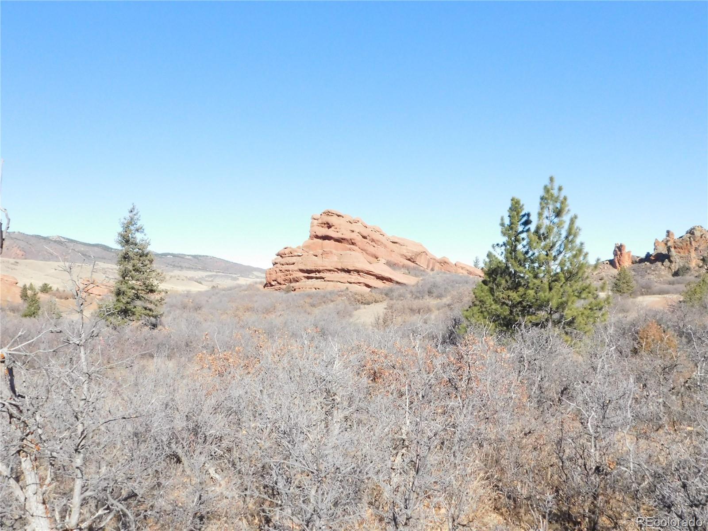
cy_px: 266
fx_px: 614
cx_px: 354
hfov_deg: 60.0
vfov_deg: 46.8
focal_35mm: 30
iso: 800
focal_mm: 5.3
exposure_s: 1/1500
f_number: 6.4
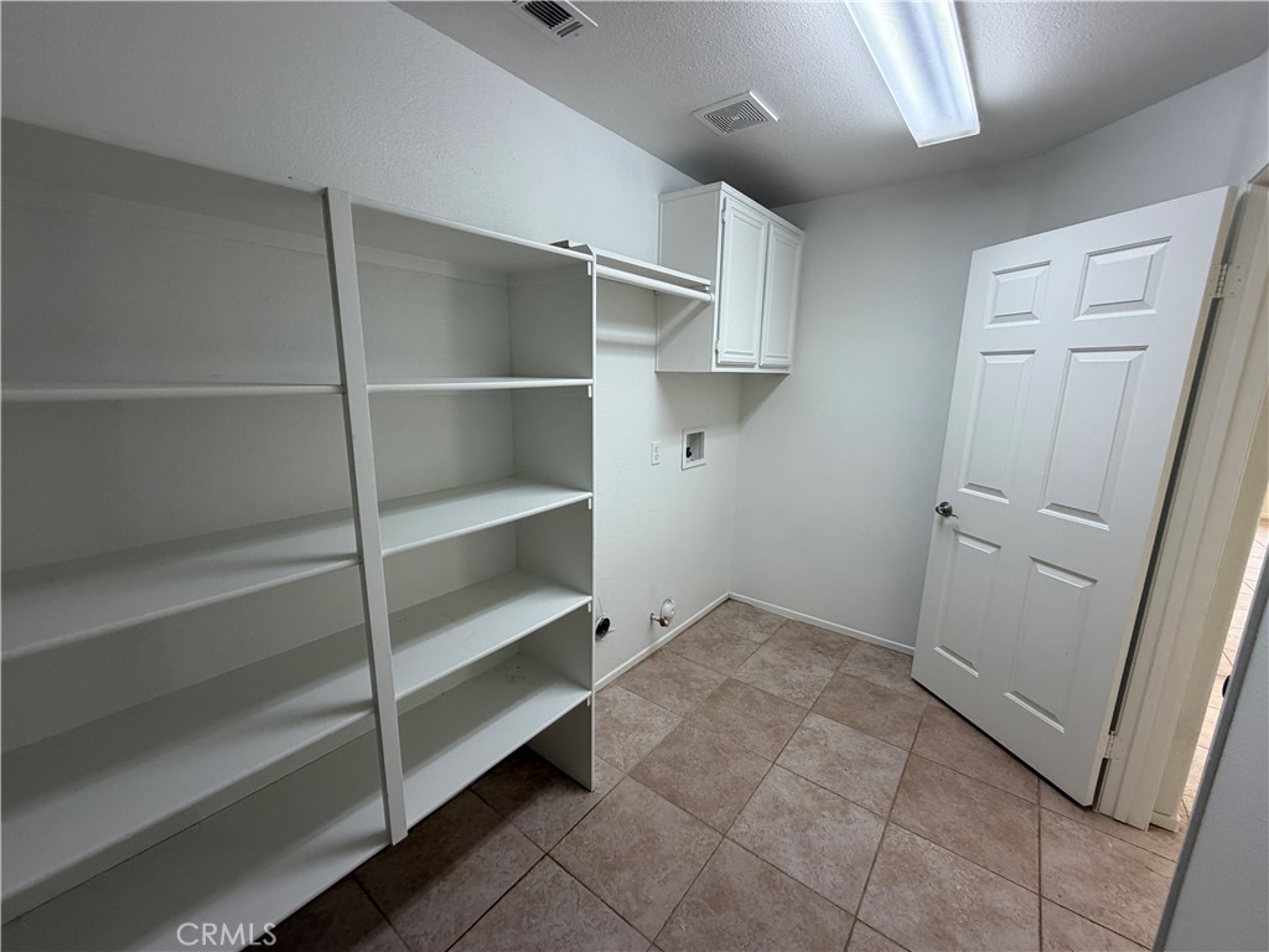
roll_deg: -0.6
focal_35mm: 14
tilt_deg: -11.7
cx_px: 634
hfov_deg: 102.1
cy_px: 476
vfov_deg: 85.7
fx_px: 513
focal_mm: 2.22
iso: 200
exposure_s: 1/120
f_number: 2.2
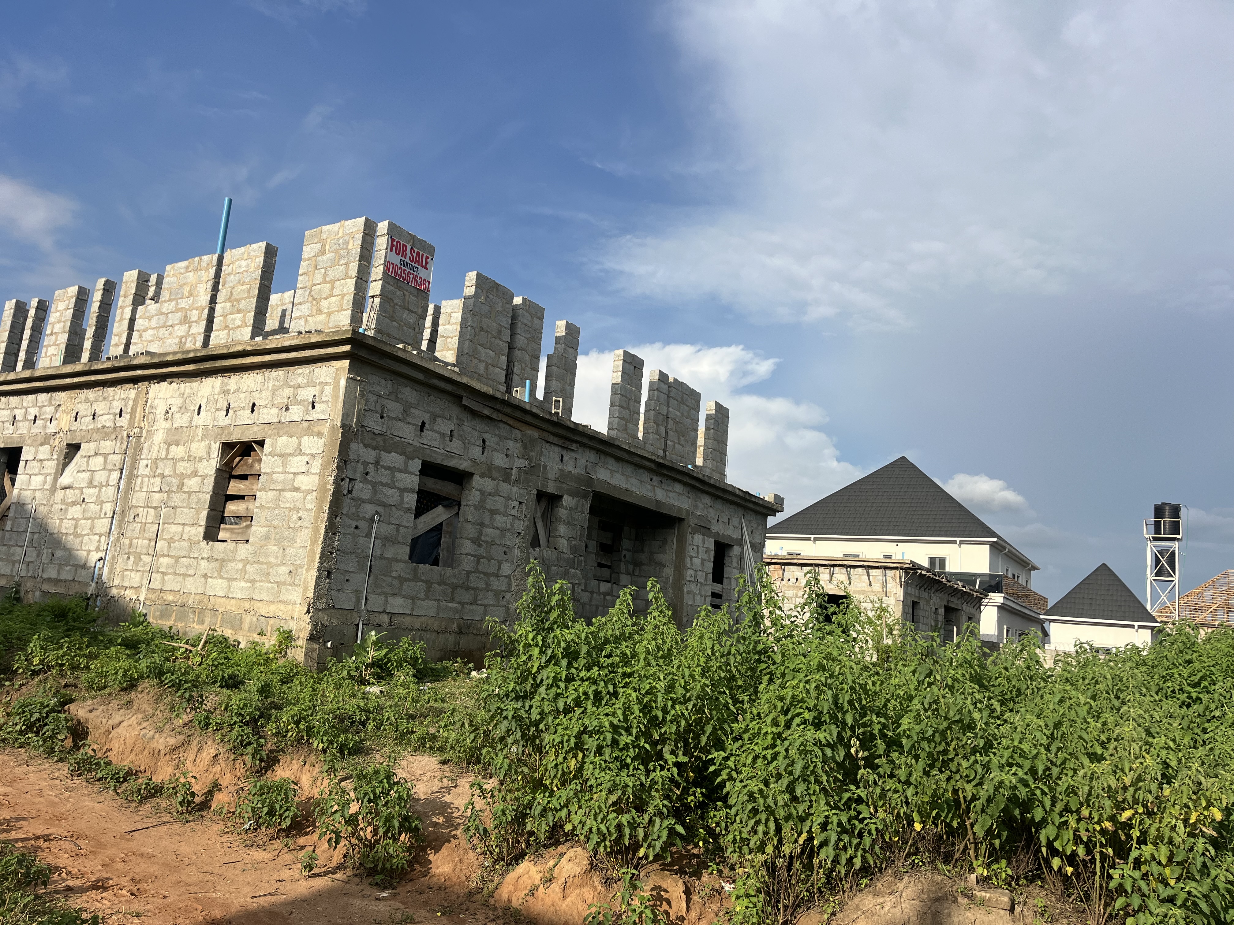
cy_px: 462
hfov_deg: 67.3
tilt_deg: +9.9
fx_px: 927
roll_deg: -5.5
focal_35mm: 26
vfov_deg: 53.1
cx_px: 617
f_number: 1.6
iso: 50
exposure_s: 1/4651
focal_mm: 5.1
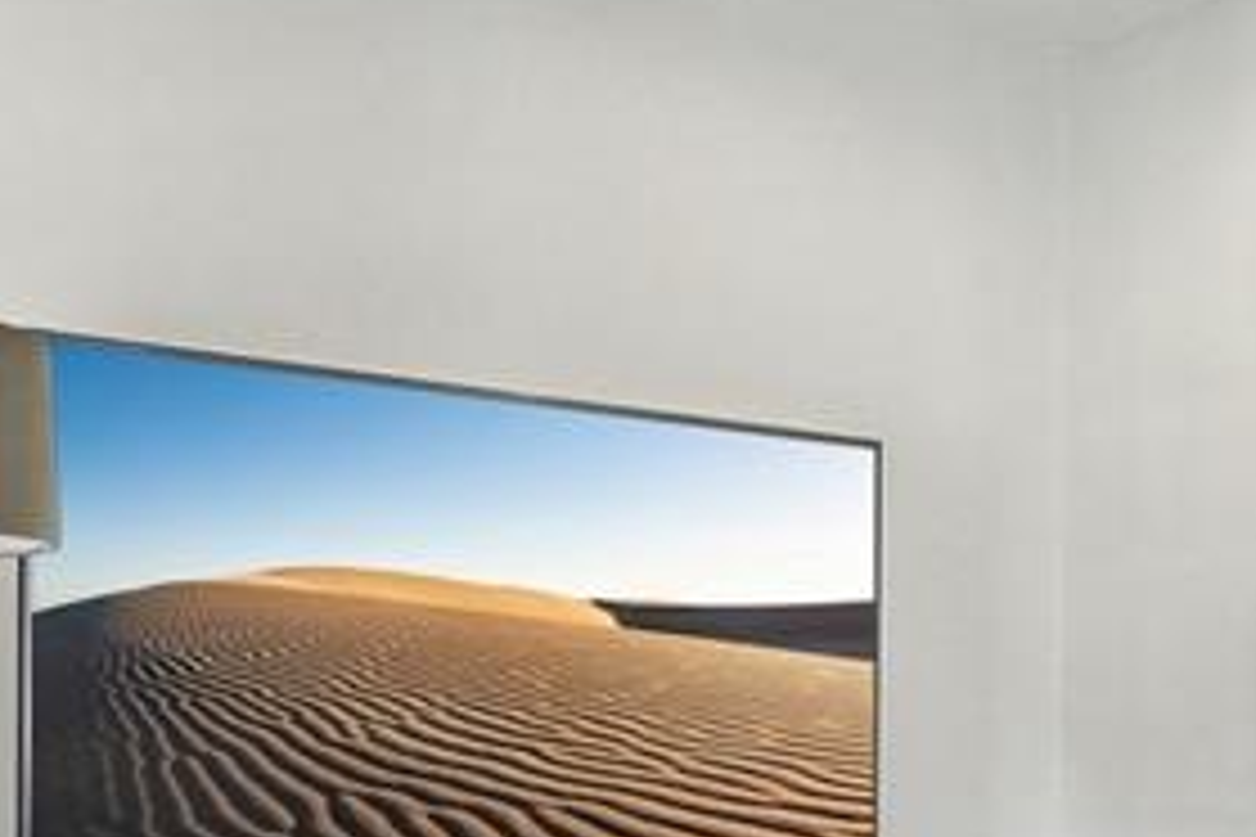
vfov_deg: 24.0
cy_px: 747
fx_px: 1919
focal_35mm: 55
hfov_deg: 32.2
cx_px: 1364
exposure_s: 1/20
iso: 800
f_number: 8
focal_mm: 10
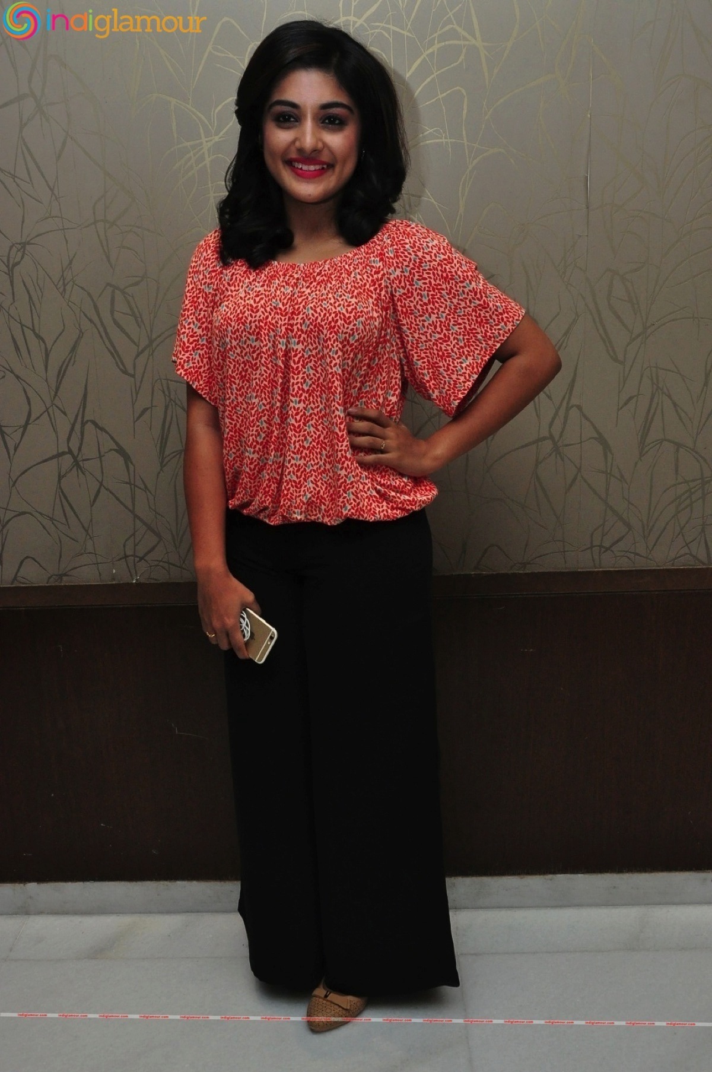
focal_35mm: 33
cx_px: 356
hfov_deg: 39.9
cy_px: 536
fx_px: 981
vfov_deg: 57.3
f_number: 8
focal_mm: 22
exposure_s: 1/125
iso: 1250
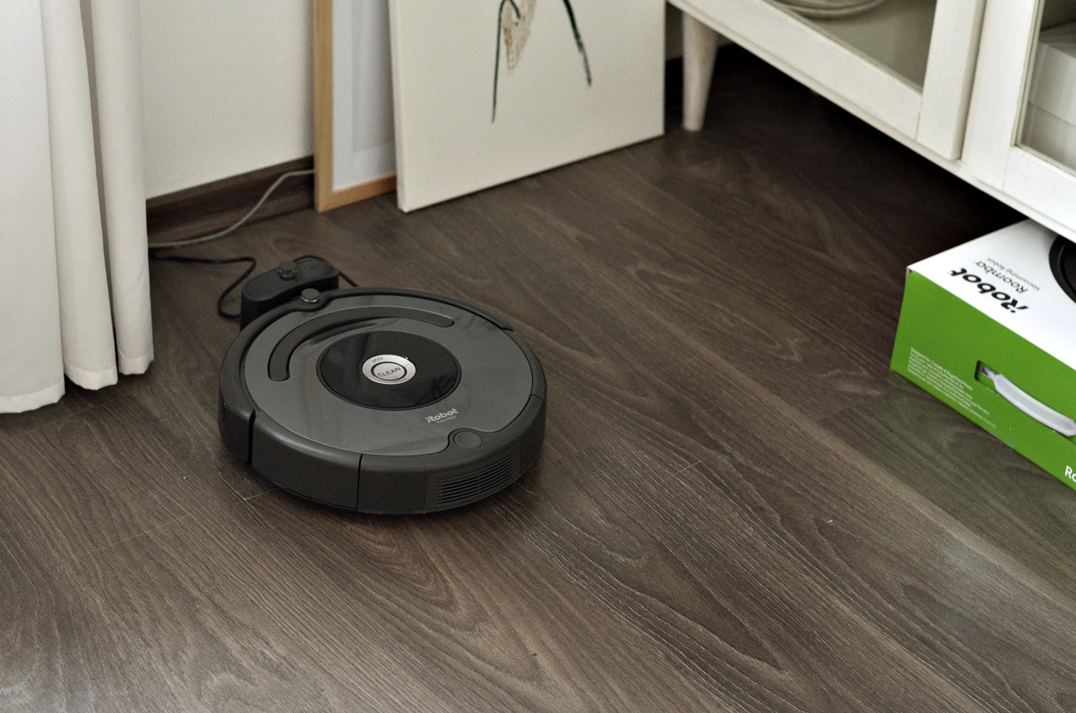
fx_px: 2237
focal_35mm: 75
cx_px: 538
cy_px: 356
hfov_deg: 27.0
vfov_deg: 18.1
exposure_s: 1/100
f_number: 2.8
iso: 800
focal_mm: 50
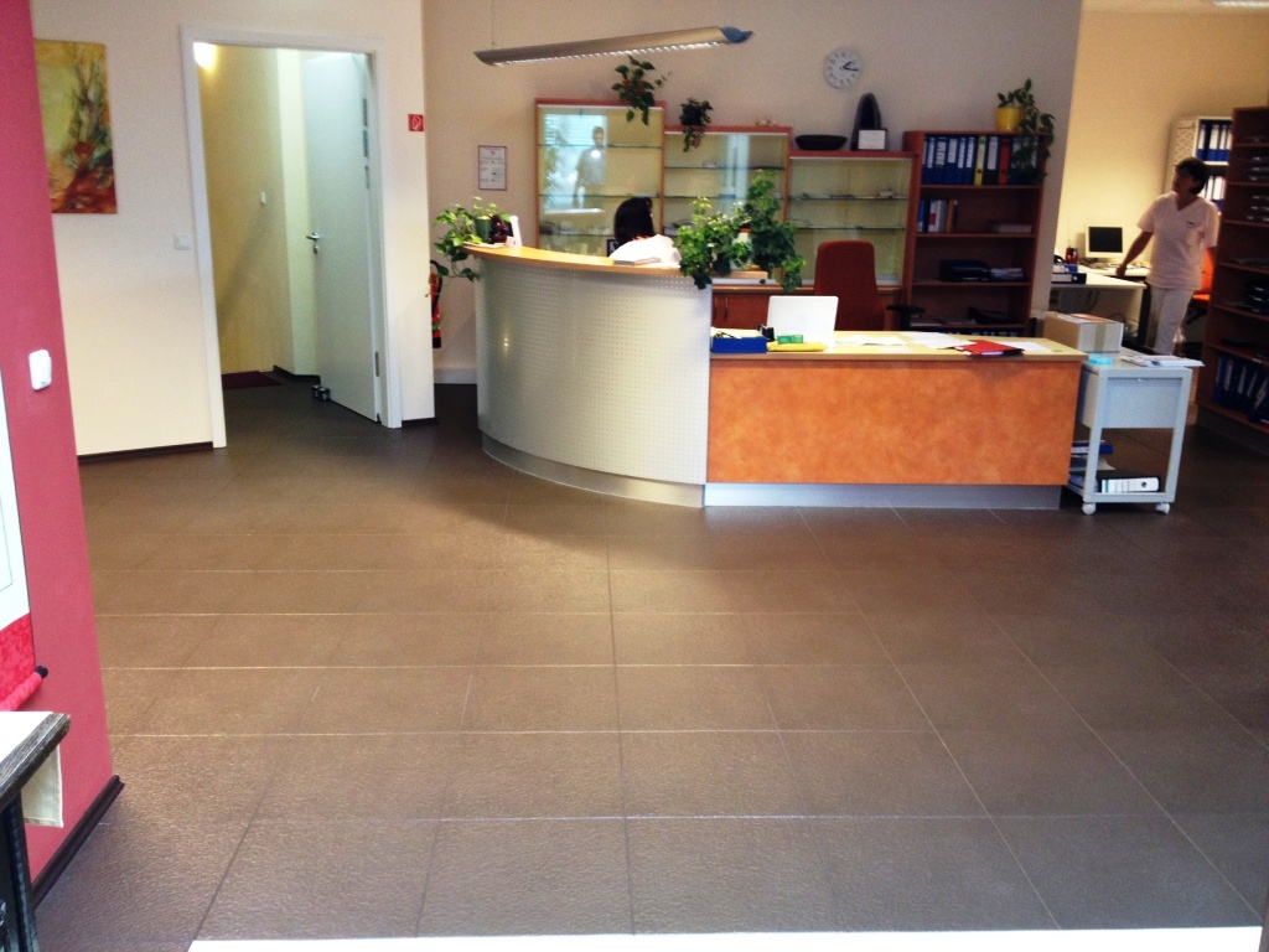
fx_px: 1283
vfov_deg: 40.7
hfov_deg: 52.6
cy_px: 476
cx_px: 634
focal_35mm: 35
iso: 125
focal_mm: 4.28
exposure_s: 1/20
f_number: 2.4
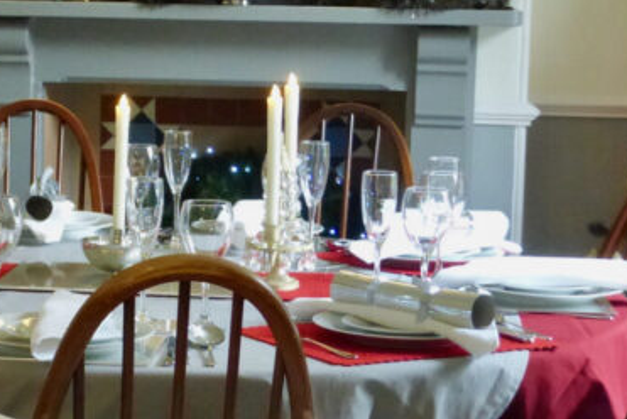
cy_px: 225
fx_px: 2109
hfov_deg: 16.6
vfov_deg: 11.3
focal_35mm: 121
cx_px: 35
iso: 400
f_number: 3.9
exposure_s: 1/15
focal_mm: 6.9
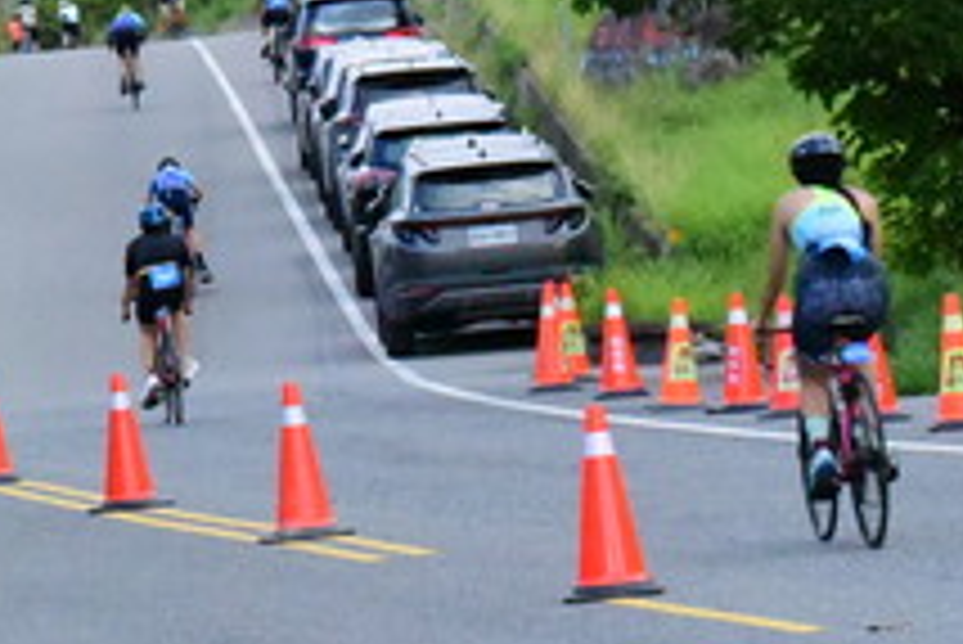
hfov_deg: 5.0
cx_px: -356
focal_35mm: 408
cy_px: 304
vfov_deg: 3.4
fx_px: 10921
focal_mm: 112
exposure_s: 1/2500
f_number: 13
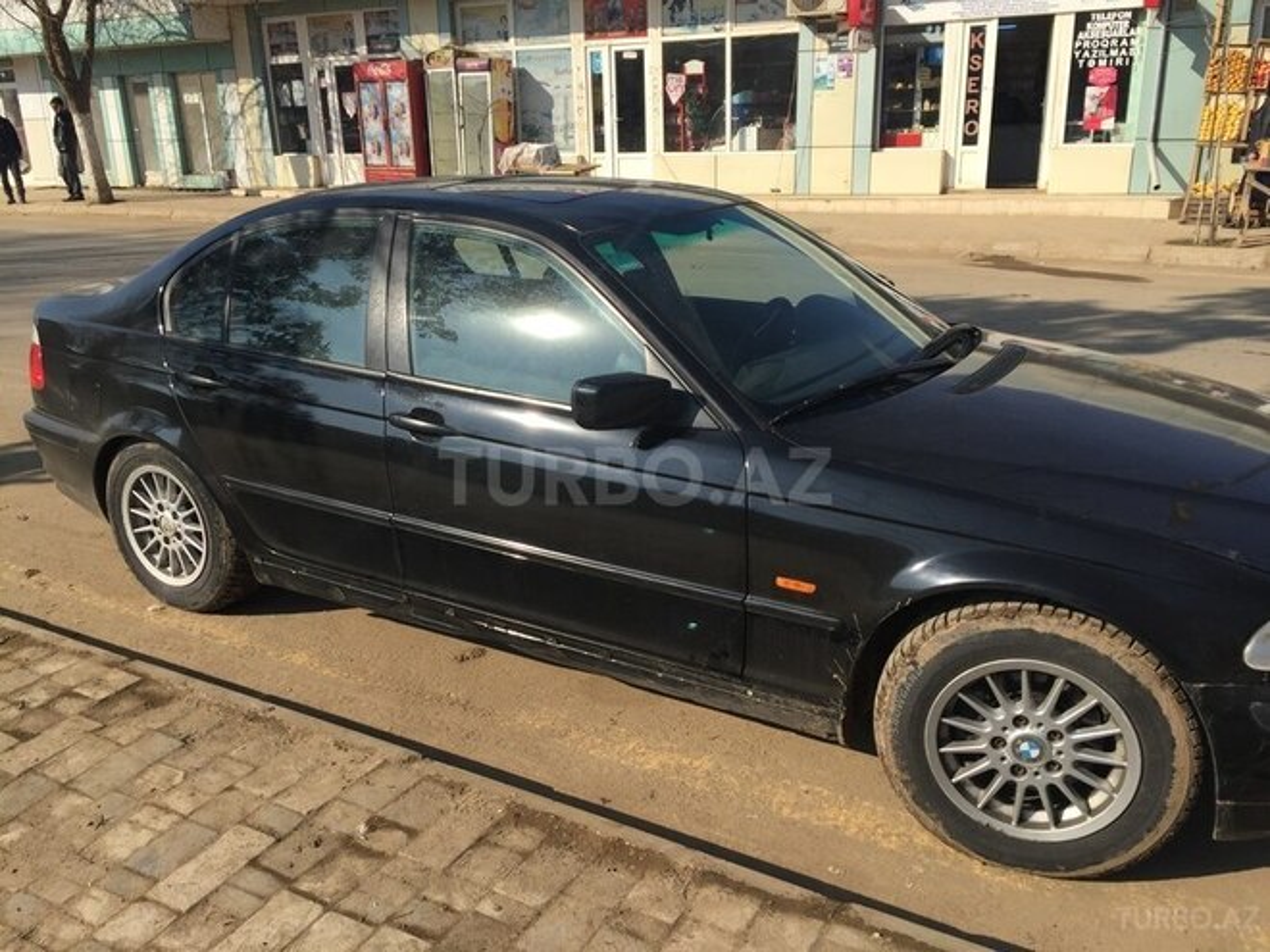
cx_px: 635
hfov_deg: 61.7
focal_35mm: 29
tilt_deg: -16.7
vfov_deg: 48.2
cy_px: 476
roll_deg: +1.9
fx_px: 1064
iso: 32
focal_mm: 4.15
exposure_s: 1/1799
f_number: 2.2
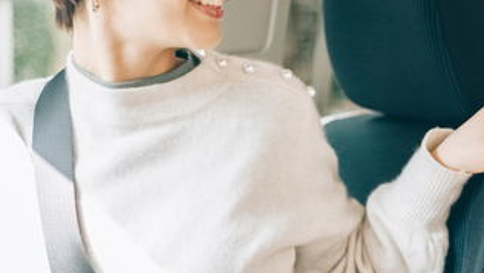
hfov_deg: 19.9
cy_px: 128
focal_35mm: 106
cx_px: 400
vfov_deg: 11.4
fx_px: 1361
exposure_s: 1/200
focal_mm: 50
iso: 200
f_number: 2
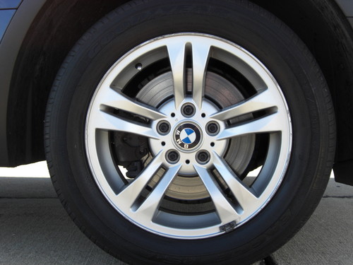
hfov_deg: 33.8
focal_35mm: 57
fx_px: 581
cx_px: 176
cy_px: 132
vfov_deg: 25.7
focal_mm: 11.8
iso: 80
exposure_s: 1/250
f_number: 3.6
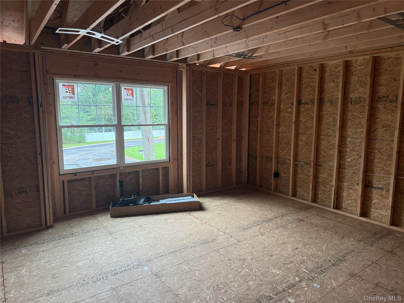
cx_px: 202
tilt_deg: -7.9
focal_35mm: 24
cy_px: 152
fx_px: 280
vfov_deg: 56.8
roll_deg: -0.2
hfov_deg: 71.6
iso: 200
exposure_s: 1/121
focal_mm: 6.76
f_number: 1.78
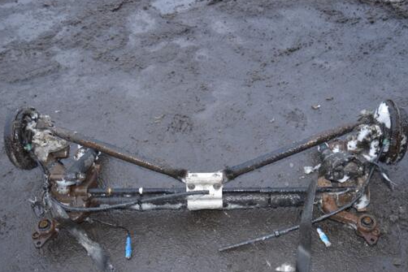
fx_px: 487
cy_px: 159
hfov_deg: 45.4
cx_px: 224
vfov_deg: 31.1
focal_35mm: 43
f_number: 5
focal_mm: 24
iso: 800
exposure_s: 1/80
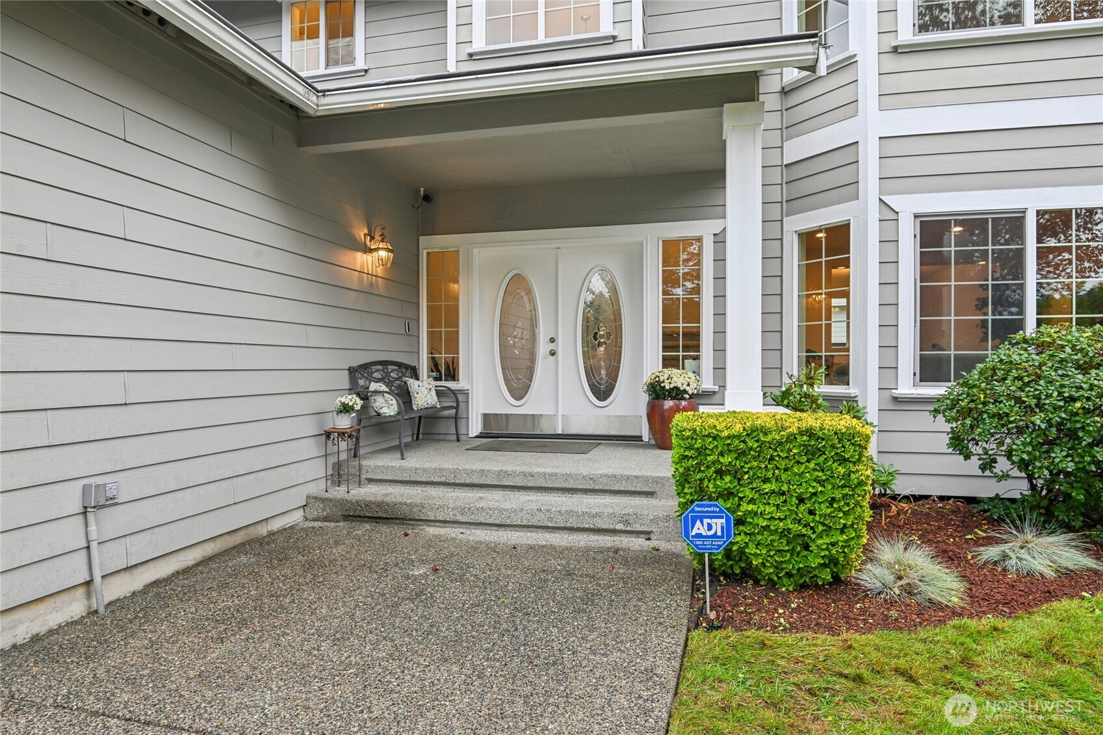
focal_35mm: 20
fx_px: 613
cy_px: 368
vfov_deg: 61.9
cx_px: 552
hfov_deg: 84.0
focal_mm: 20
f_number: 8
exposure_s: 1/80
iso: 400
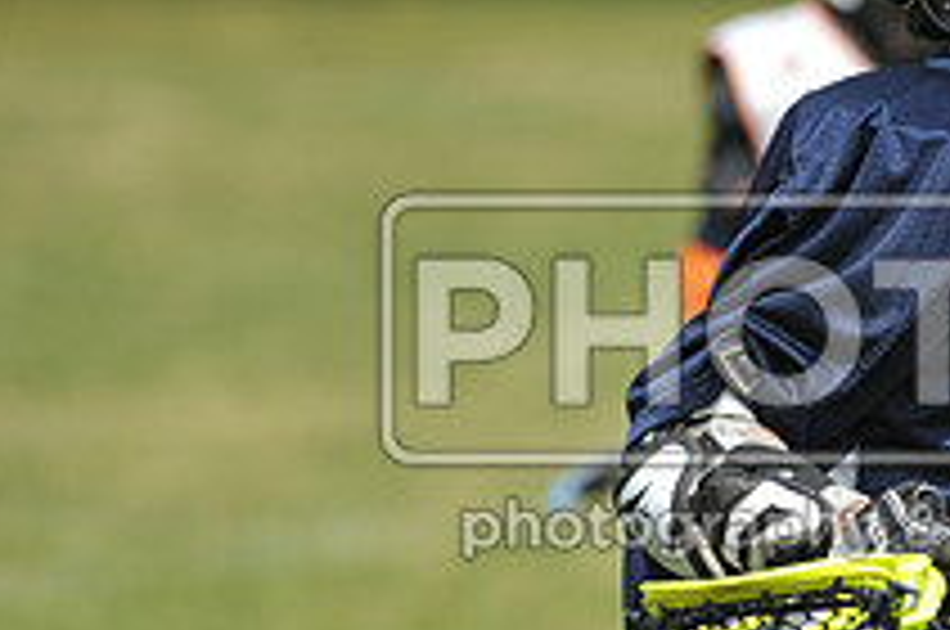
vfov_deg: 2.1
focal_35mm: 660
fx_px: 17390
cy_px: 360
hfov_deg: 3.1
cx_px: 918
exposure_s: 1/4000
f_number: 4
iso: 640
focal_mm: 240
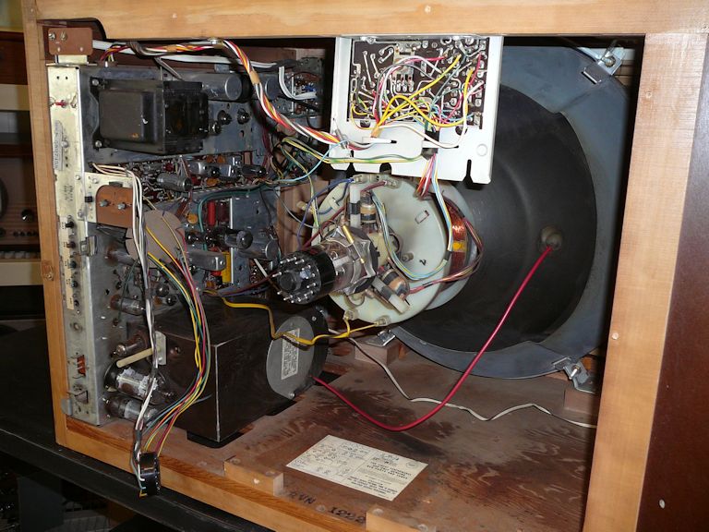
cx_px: 354
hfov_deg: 52.6
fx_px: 717
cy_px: 266
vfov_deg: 40.7
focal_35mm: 35
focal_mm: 5.2
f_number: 2.8
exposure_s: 1/30
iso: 100
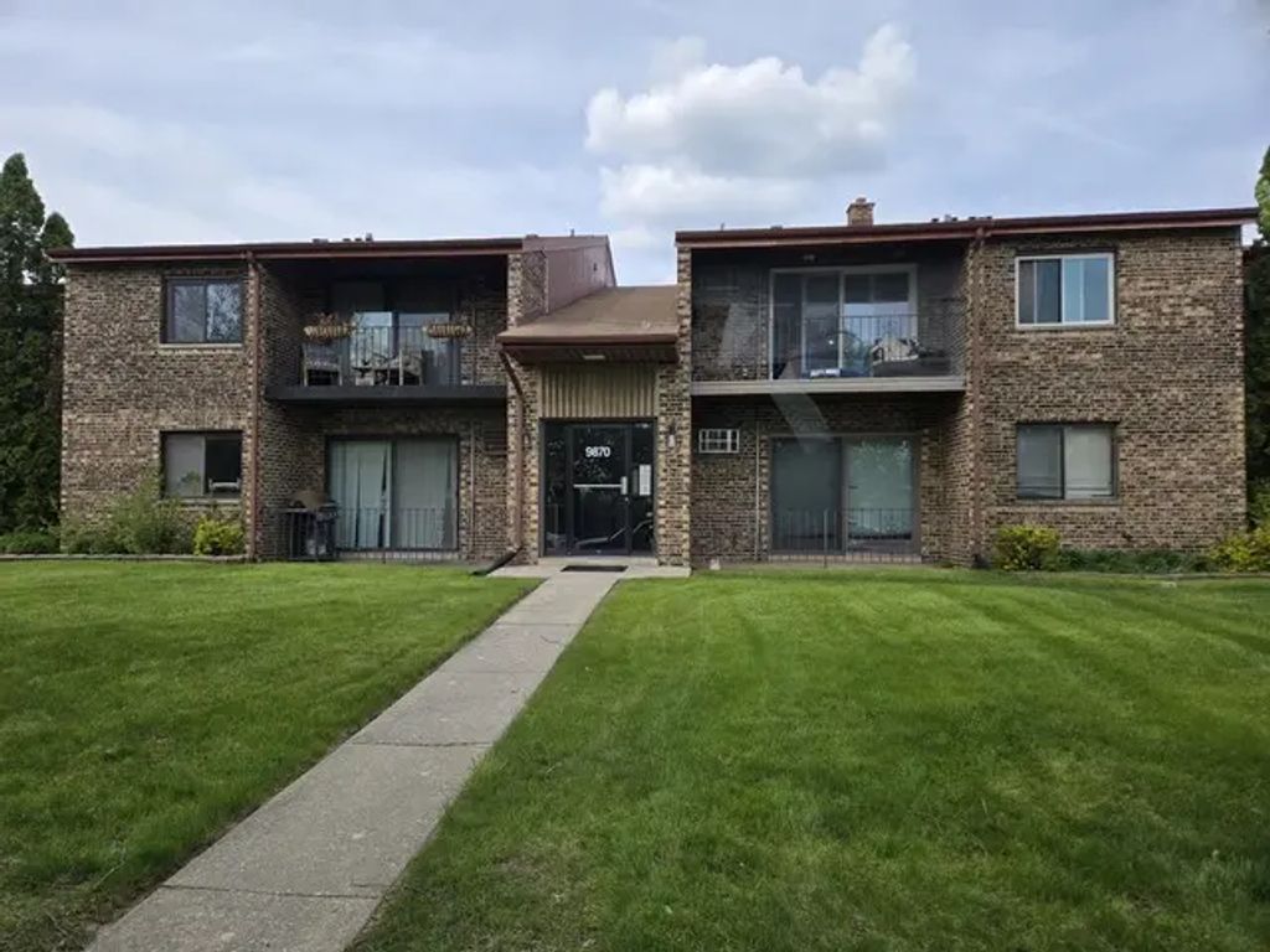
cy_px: 476
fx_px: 844
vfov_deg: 58.9
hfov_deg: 73.9
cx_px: 635
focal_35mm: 23
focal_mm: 5.4
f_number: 1.8
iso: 25
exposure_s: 1/1255
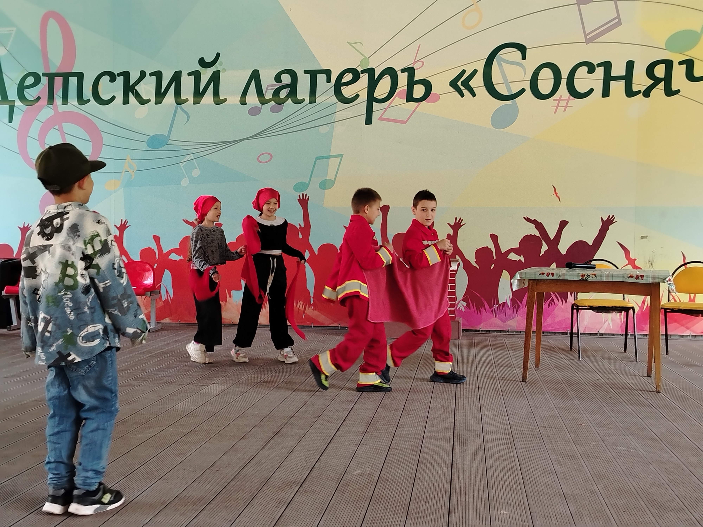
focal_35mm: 40
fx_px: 812
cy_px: 264
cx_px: 352
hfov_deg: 46.8
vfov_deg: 36.0
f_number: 1.75
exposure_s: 1/100
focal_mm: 5.25
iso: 534
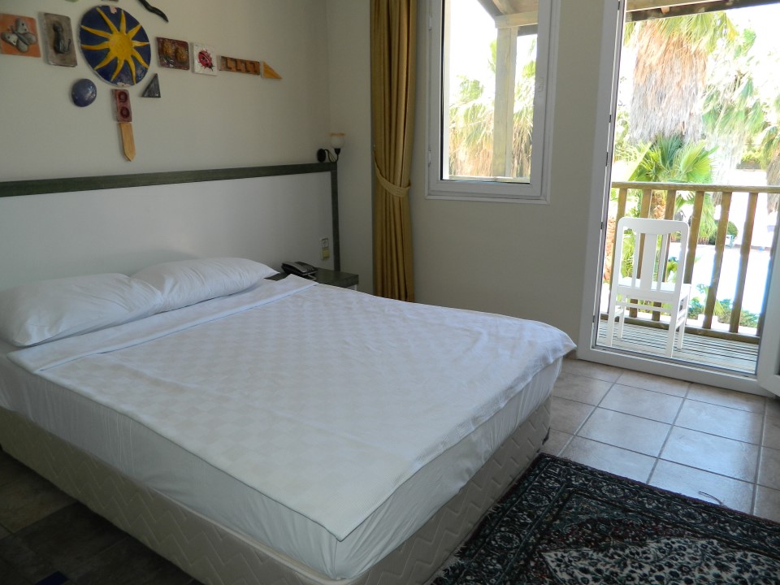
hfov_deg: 69.4
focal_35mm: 25
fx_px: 563
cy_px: 292
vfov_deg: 54.9
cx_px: 390
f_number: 3.1
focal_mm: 4.5
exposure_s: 1/60
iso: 80
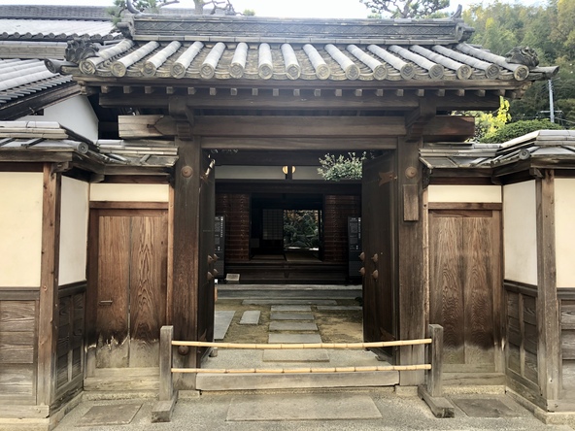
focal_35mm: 28
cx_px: 288
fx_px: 465
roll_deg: -0.1
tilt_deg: +1.1
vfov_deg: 49.7
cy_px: 216
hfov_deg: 63.4
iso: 20
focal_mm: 4
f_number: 1.8
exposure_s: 1/190
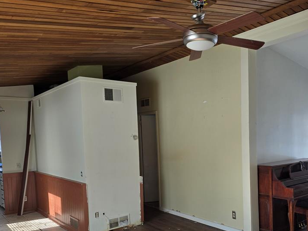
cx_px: 183
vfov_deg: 42.3
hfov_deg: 55.0
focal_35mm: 33
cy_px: 156
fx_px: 294
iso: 64
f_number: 1.7
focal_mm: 6.3
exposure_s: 1/180
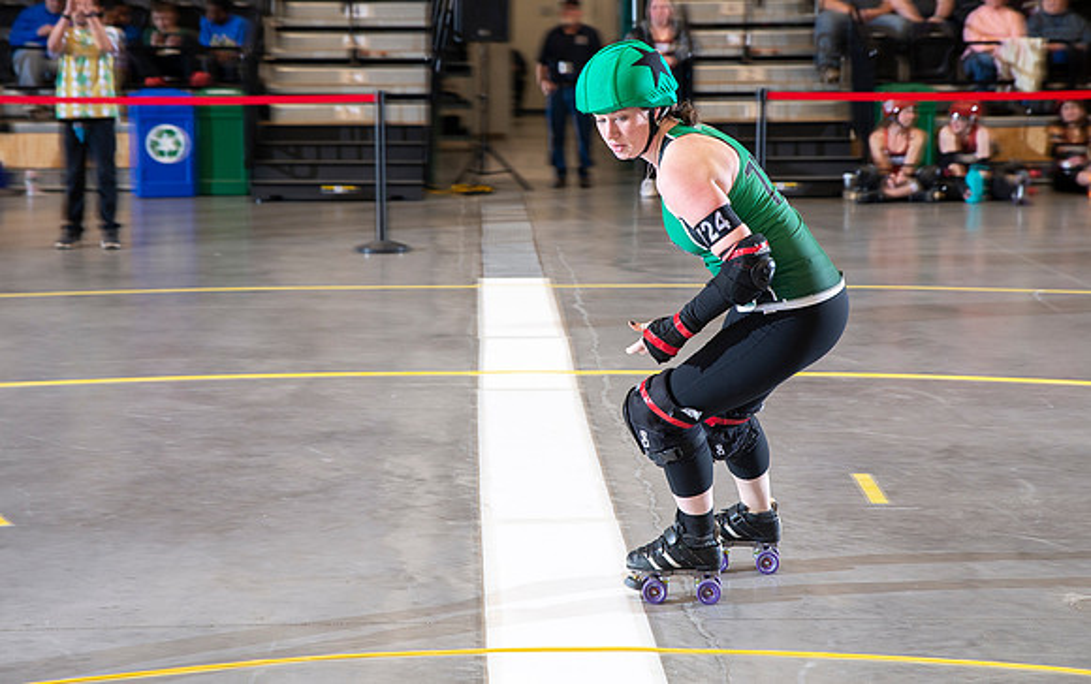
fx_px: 2413
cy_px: 310
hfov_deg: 25.5
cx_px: 531
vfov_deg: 16.1
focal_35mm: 81
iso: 640
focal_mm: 70
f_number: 5.6
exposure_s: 1/160
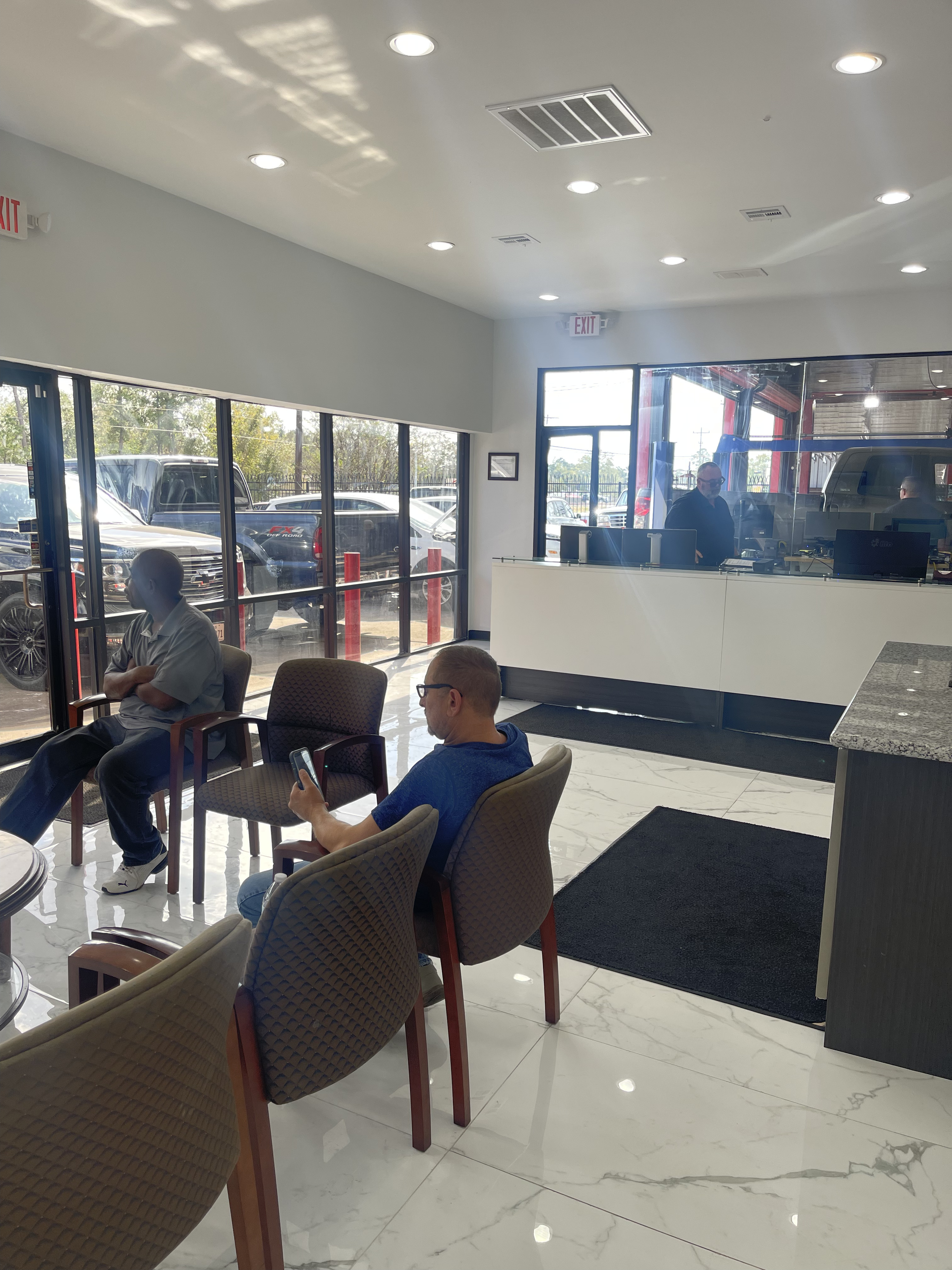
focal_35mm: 25
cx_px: 476
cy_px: 635
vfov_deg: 69.4
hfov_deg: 54.9
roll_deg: -0.6
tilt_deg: -8.6
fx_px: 917
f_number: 1.6
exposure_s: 1/241
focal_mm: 5.1
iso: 32
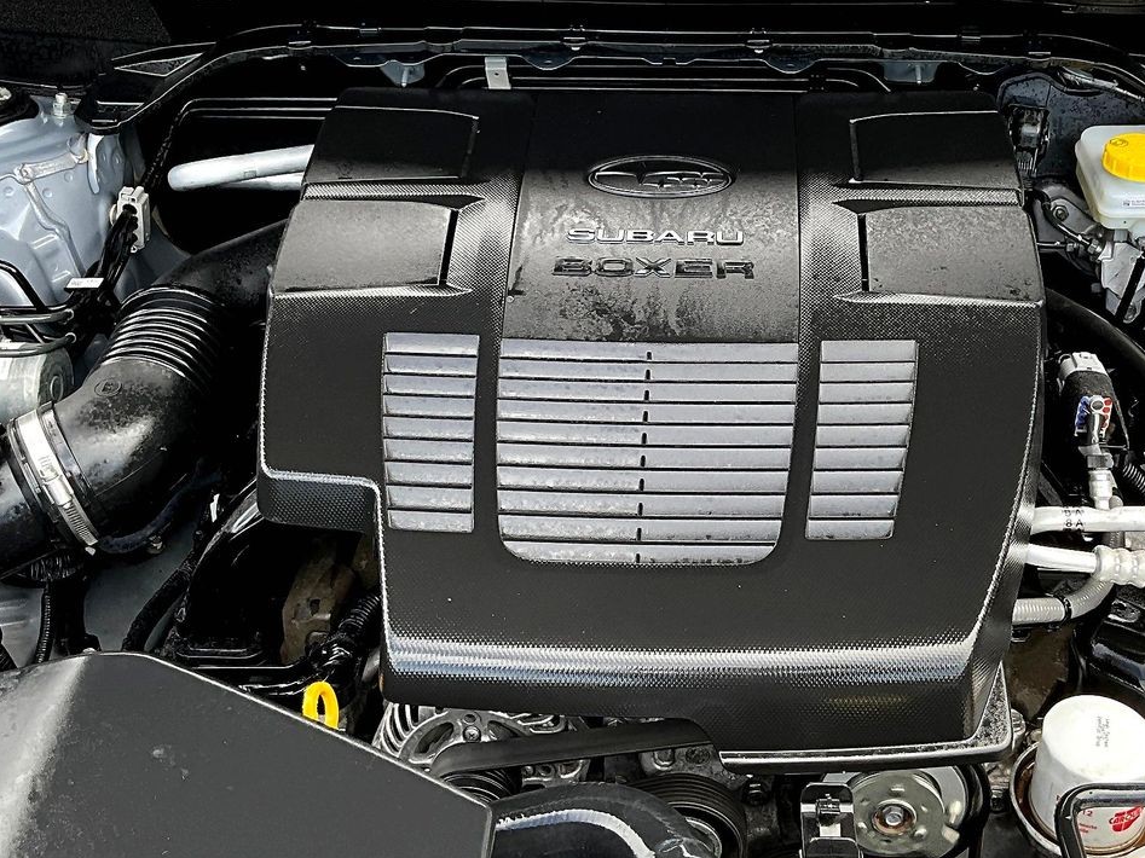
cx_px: 675
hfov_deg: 38.8
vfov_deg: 29.4
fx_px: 1621
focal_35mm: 49
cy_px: 260
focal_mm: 3
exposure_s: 1/167
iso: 20
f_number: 1.8
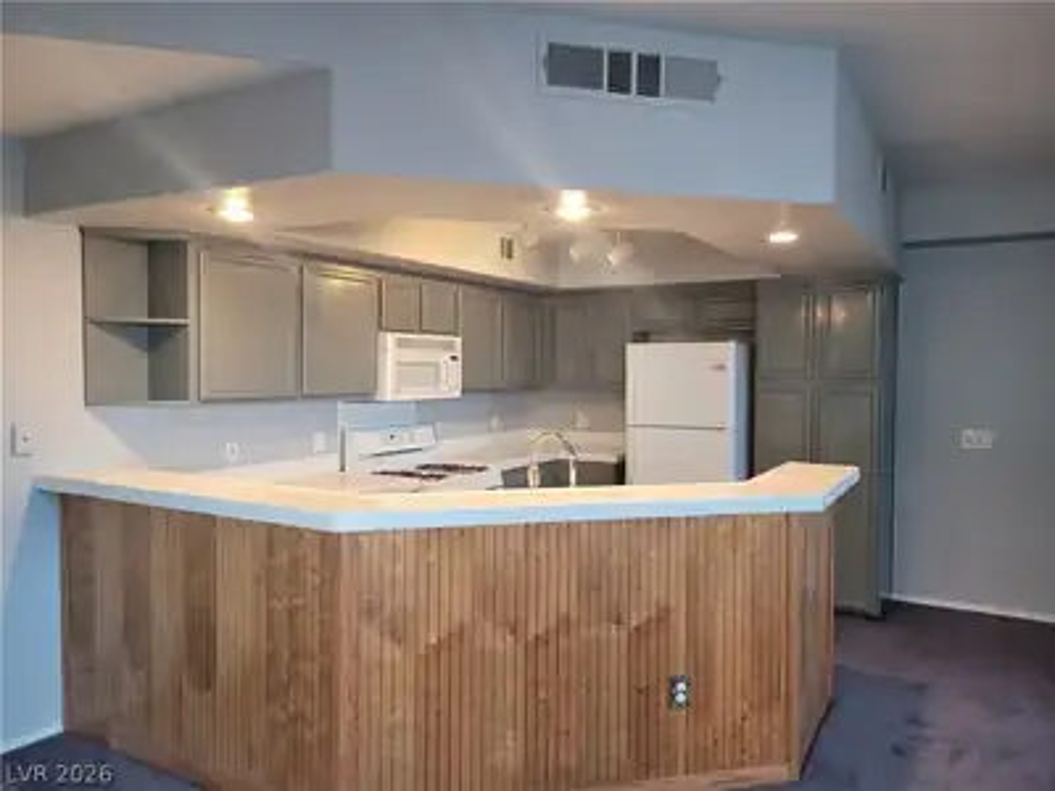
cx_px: 528
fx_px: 792
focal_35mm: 26
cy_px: 396
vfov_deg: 53.1
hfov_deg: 67.3
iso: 250
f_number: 1.8
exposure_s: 1/60
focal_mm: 5.4
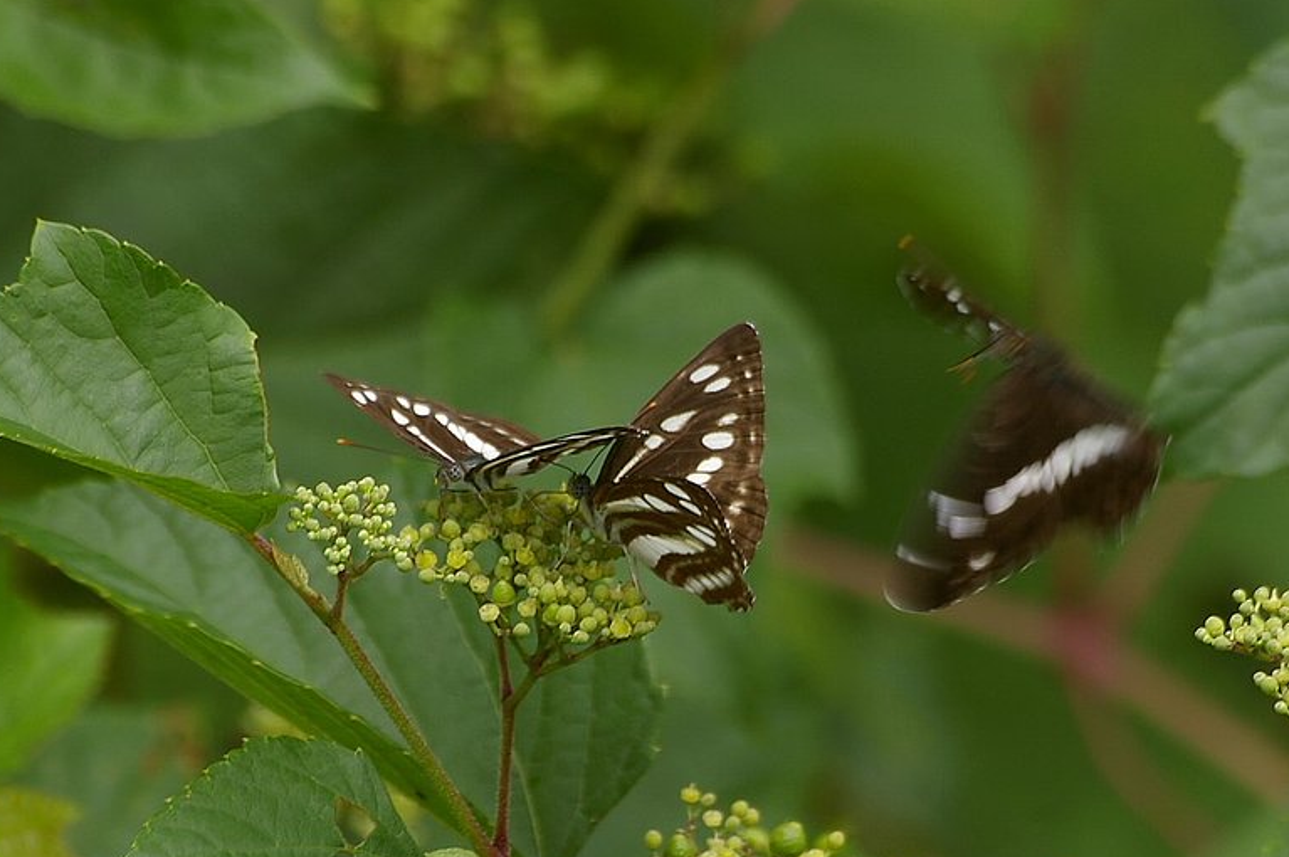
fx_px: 21500
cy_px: 560
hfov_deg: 3.4
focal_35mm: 601
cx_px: 756
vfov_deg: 2.3
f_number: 8
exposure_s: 1/125
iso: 200
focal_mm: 300
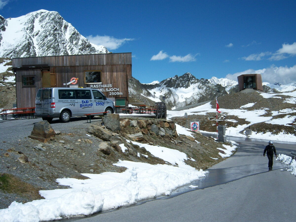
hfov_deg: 51.4
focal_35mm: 36
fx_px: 308
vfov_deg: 39.7
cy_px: 111
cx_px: 148
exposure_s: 1/2000
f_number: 4.8
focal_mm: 7.5
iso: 80
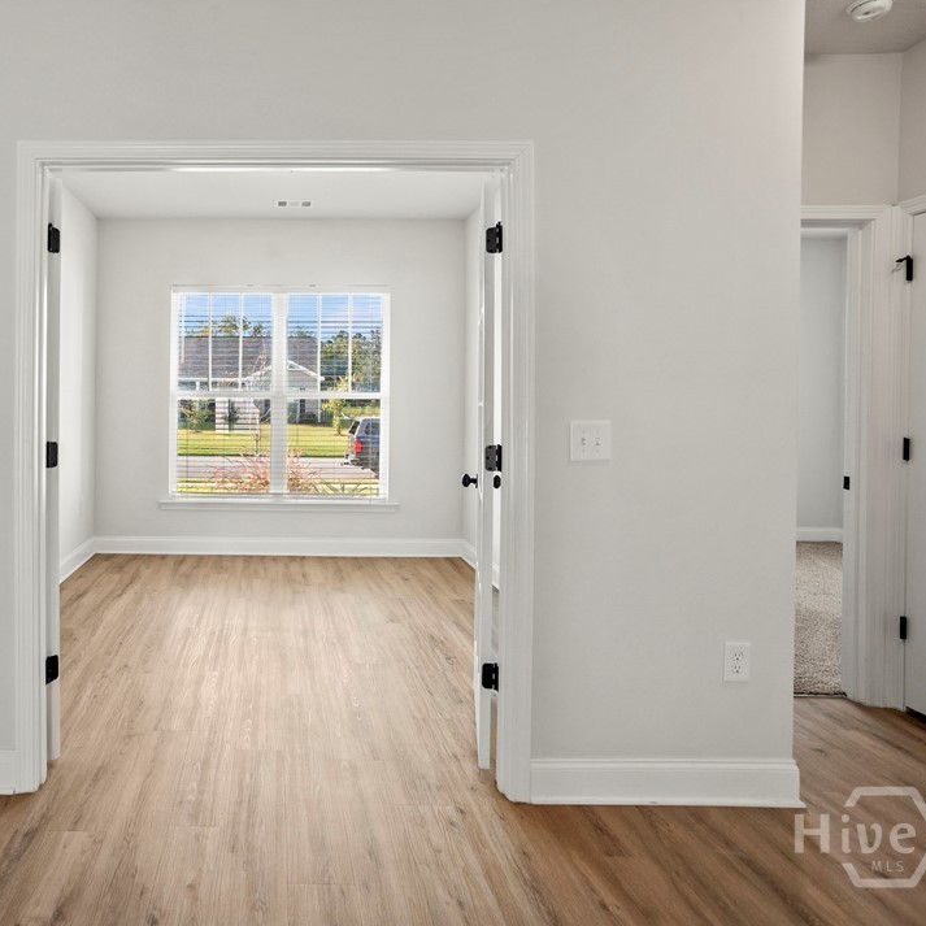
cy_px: 461
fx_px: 666
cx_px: 258
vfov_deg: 69.6
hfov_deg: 66.3
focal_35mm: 22
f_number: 6.3
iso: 500
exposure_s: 1/25
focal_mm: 17
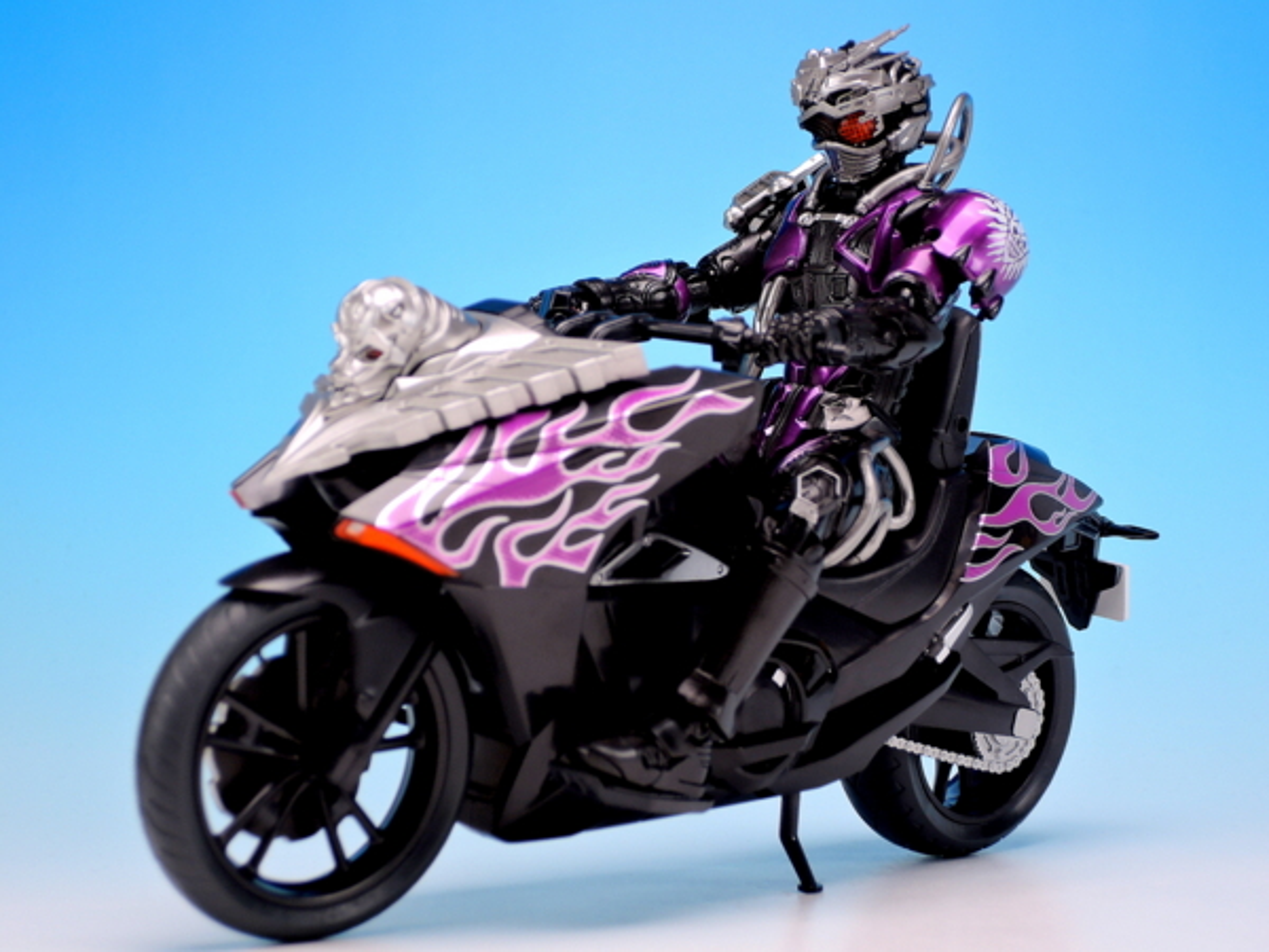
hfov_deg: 26.0
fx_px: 2749
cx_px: 634
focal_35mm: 75
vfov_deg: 19.6
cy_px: 476
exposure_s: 1/3
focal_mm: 16
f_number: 4.2
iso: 80
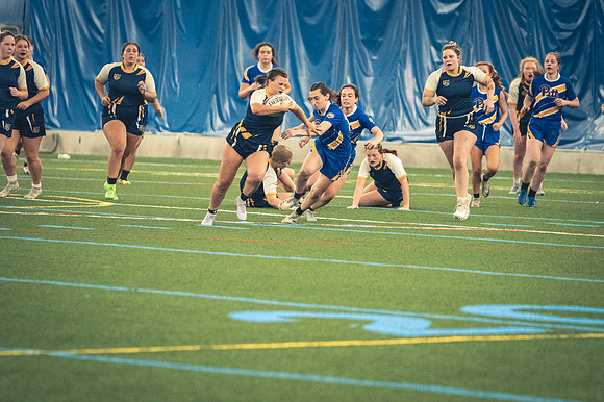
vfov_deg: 5.0
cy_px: 201
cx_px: 302
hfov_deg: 7.4
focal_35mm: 277
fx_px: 4645
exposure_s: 1/500
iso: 12800
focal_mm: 185
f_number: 2.8
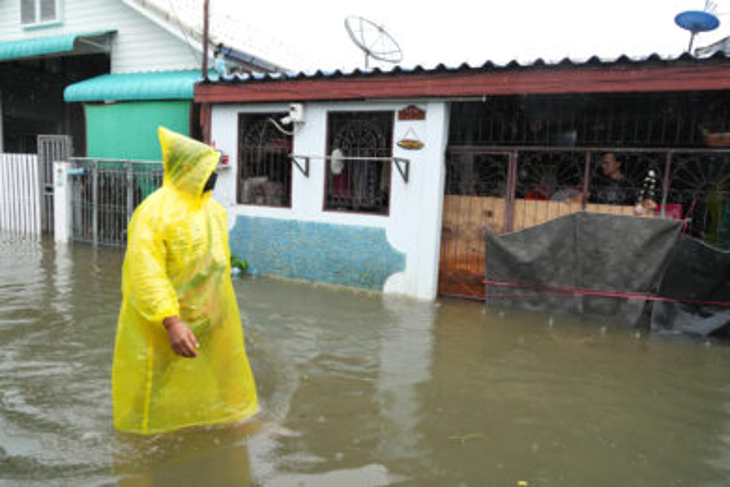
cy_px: 244
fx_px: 487
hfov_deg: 73.7
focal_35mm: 24
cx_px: 365
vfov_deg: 53.1
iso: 1600
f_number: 5
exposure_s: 1/800
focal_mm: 24
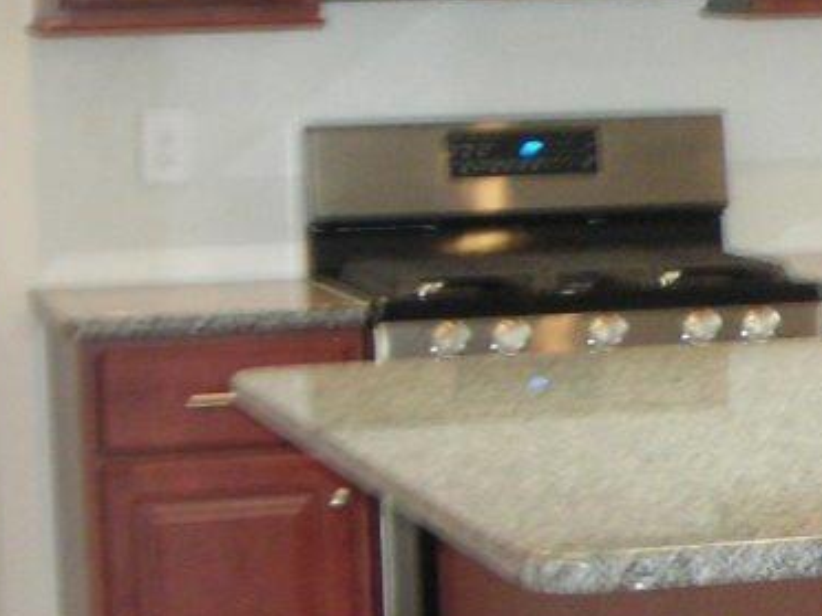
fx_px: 3491
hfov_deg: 12.9
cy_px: 353
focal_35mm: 147
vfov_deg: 10.1
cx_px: 1138
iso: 200
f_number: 3.2
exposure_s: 1/16.4
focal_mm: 6.3
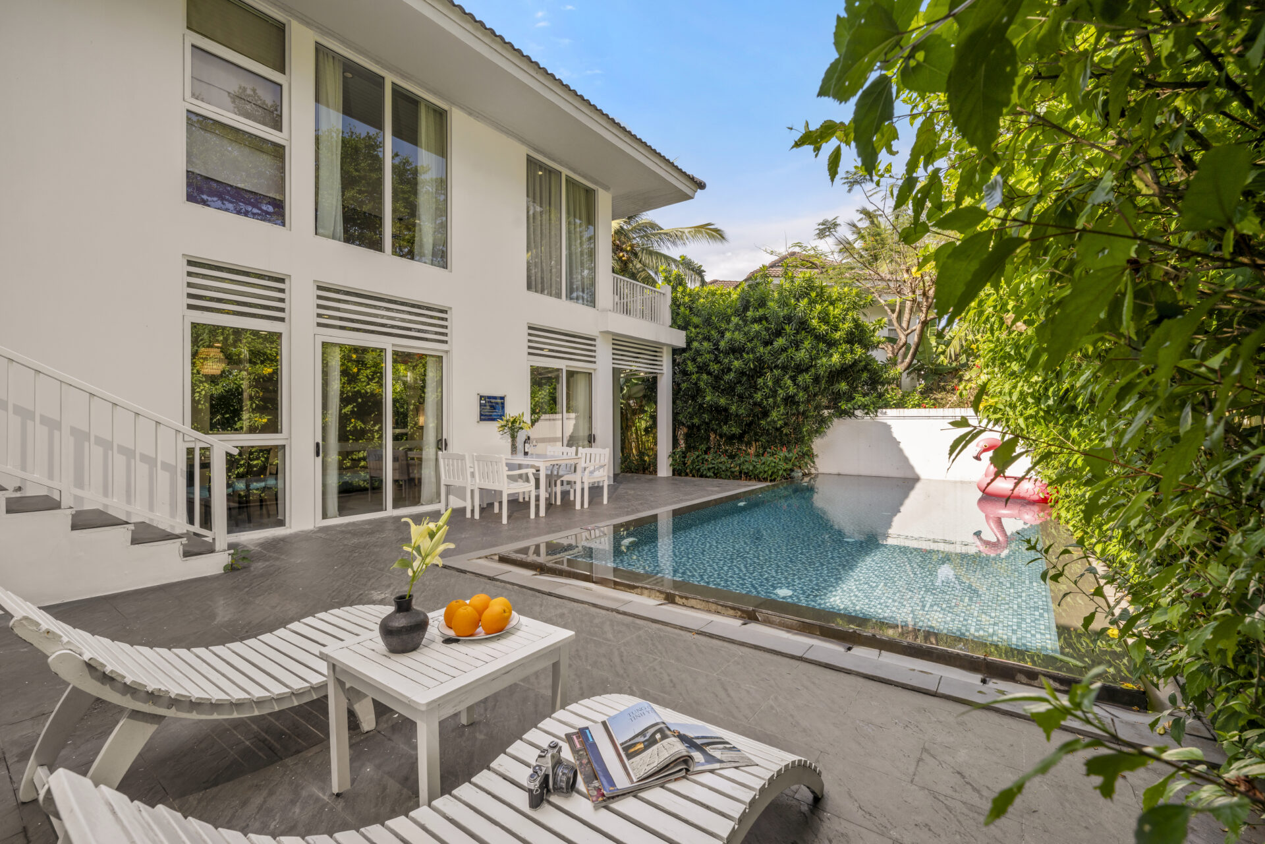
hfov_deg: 100.4
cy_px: 422
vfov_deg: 77.3
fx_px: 527
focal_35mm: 15
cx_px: 632
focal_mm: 15
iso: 160
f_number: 9
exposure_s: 1/60
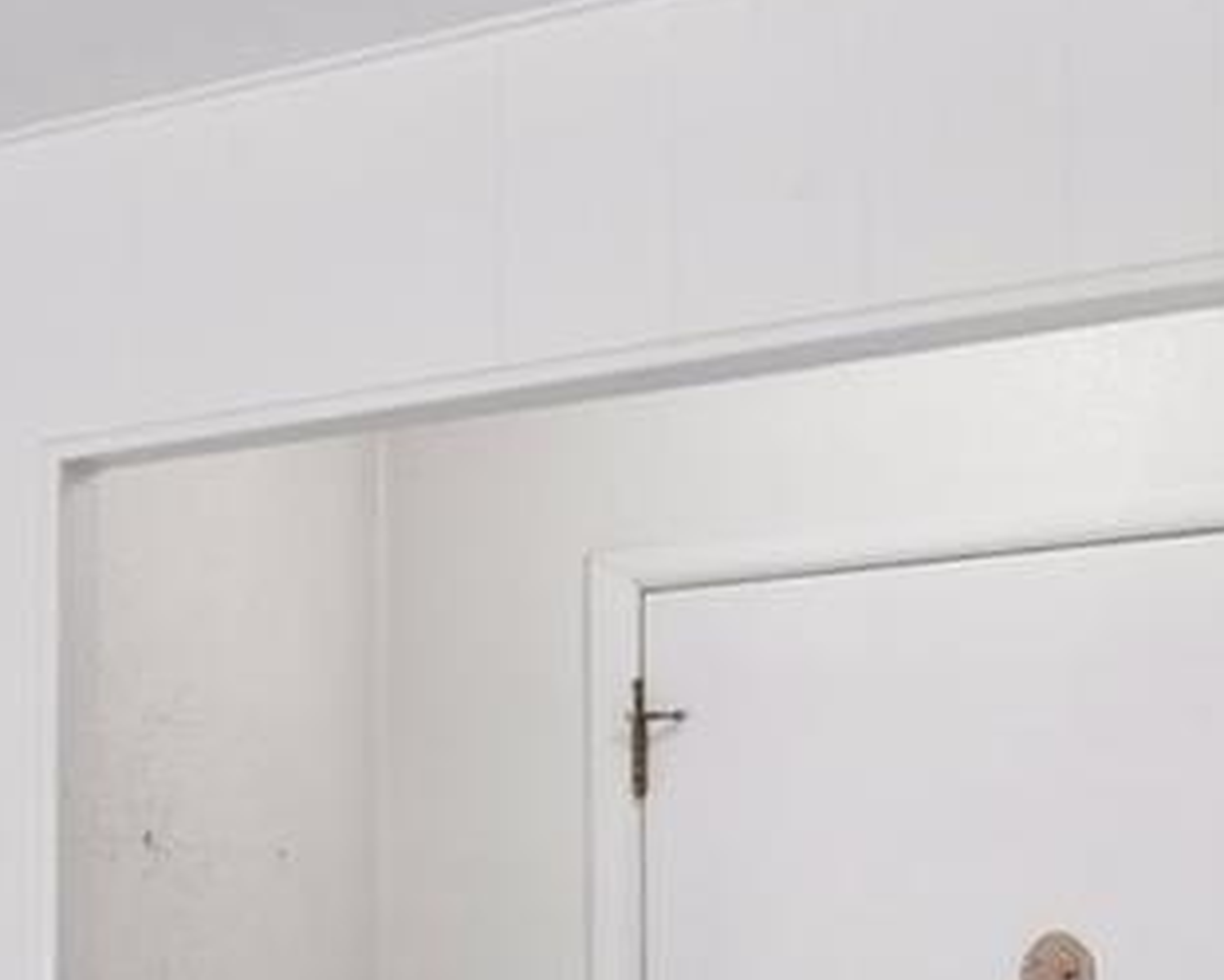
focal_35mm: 82
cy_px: 1039
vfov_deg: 18.1
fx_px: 2971
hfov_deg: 16.8
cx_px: -1275
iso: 400
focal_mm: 17
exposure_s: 1/10
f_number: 9
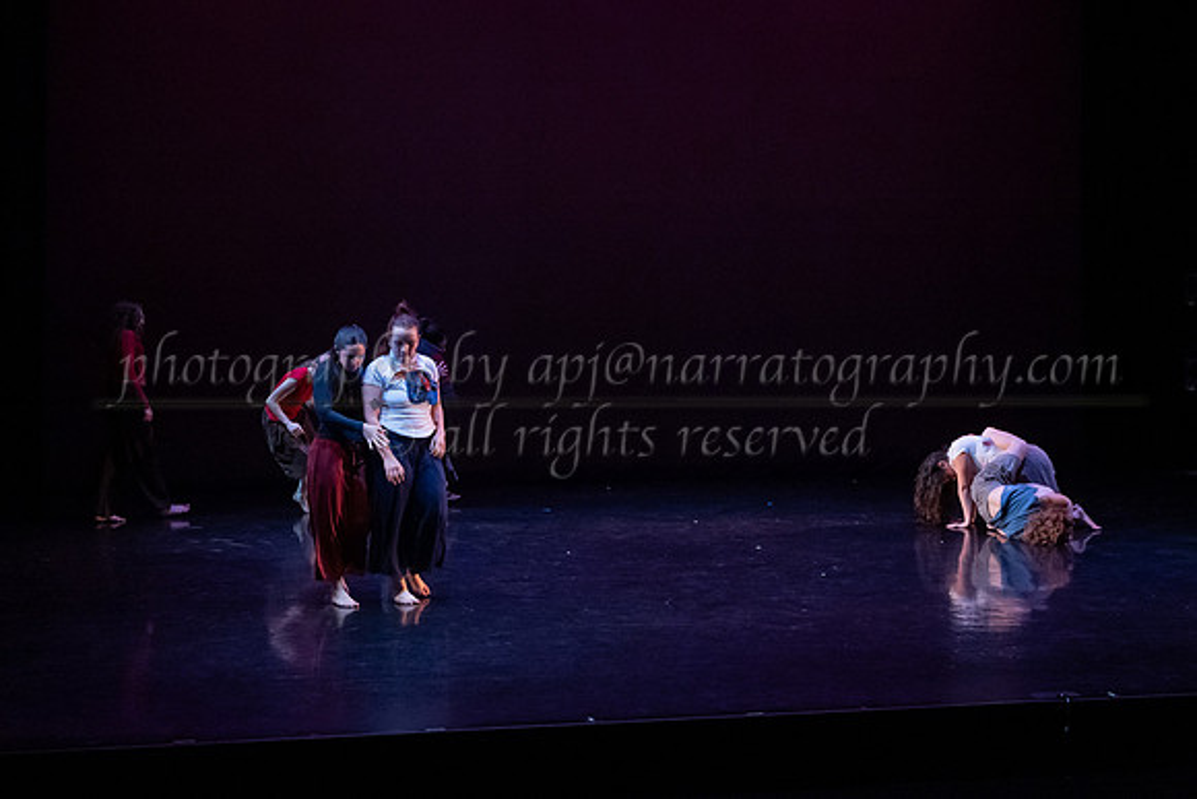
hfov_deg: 32.8
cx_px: 568
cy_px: 307
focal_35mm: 61
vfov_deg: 22.2
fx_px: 2036
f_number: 4
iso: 4000
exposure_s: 1/400
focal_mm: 48
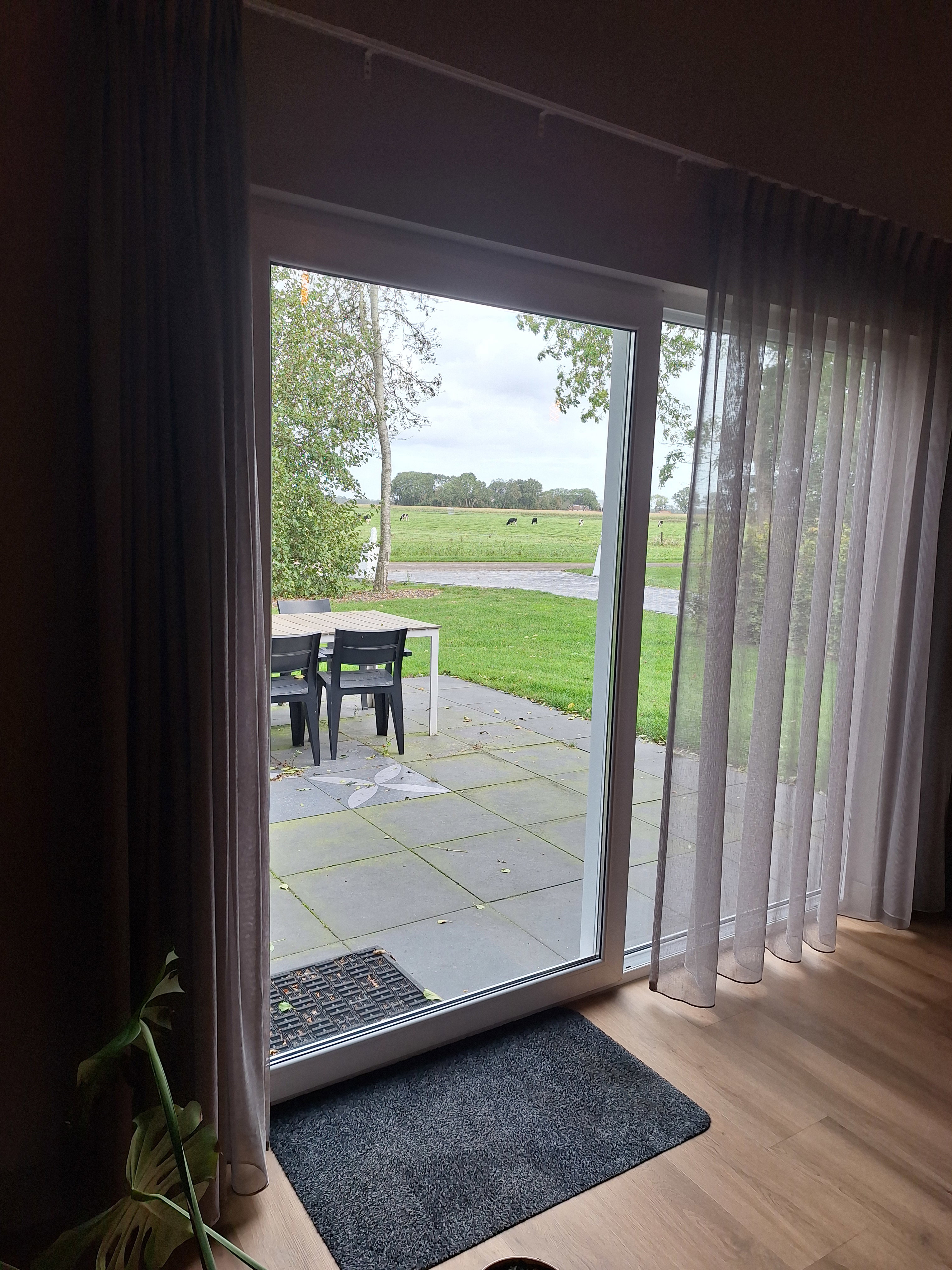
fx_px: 843
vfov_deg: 73.9
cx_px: 476
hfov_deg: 58.9
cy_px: 635
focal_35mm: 23
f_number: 1.8
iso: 40
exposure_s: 1/310
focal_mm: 5.54
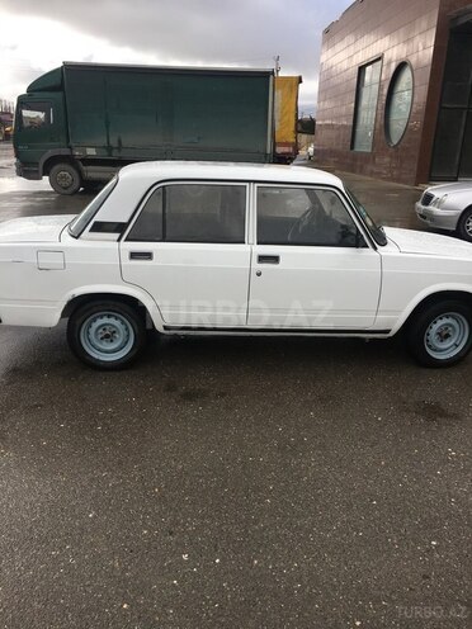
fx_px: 527
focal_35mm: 29
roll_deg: -1.4
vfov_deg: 61.7
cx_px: 236
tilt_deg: -18.9
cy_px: 314
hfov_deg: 48.2
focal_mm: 4.15
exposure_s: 1/725
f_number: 2.2
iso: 25
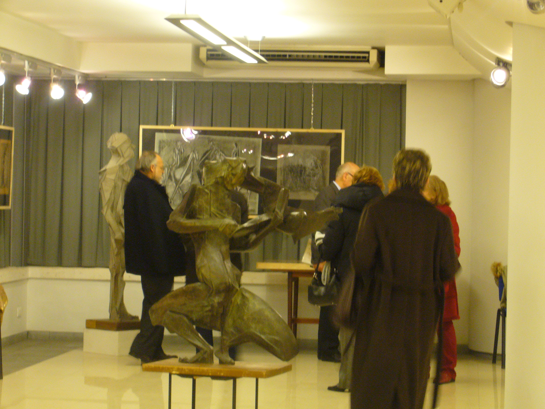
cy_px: 204
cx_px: 272
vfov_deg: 14.1
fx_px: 1653
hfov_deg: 18.7
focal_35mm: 105
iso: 200
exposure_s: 1/8
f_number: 5
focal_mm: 17.4
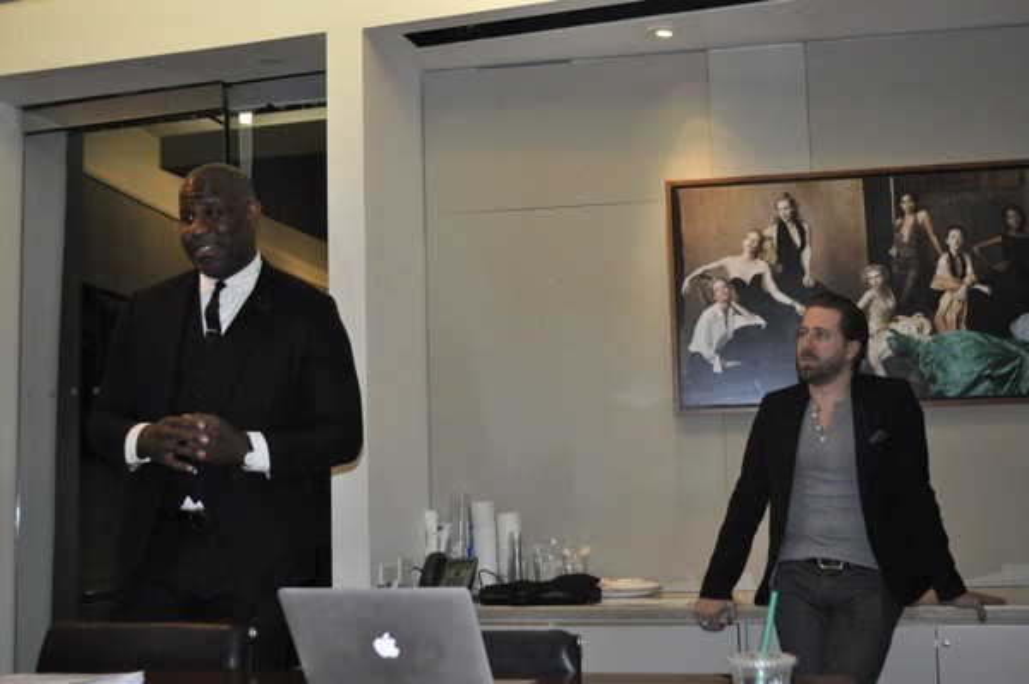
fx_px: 1371
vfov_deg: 28.0
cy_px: 342
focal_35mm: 48
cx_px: 514
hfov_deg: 41.1
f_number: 4.8
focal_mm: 32
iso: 800
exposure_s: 1/60
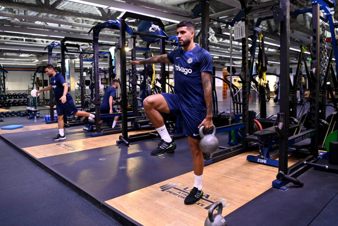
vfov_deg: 49.6
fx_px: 244
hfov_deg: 69.4
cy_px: 113
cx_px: 169
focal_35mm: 26
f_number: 4.5
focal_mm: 26
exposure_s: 1/80
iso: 3200
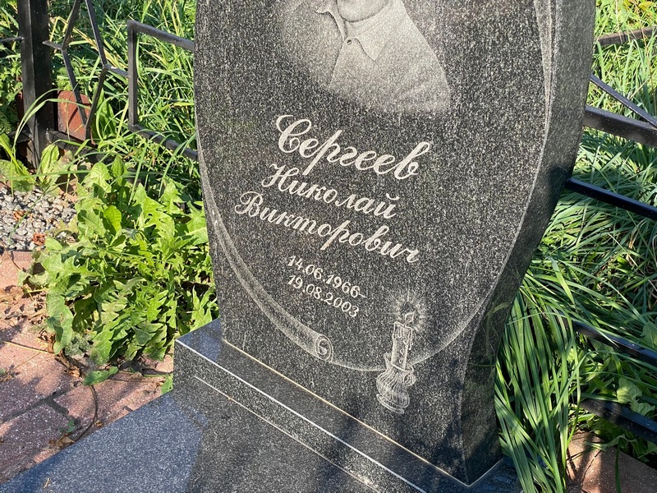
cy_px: 246
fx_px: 987
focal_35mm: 52
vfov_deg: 28.0
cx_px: 328
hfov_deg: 36.8
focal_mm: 6
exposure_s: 1/410
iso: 20
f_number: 2
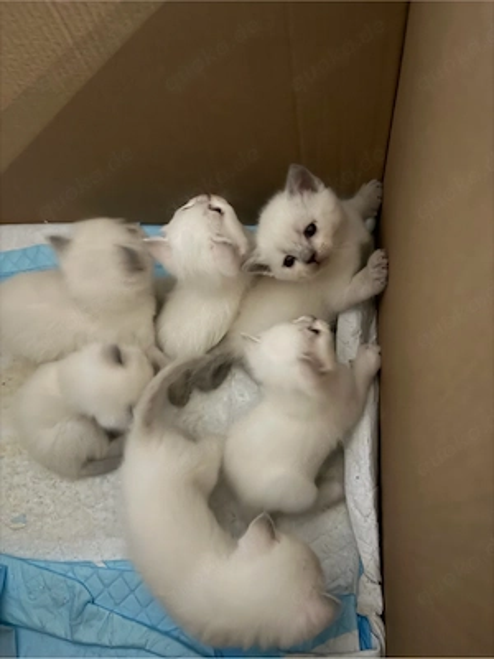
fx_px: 457
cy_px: 330
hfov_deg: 56.8
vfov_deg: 71.6
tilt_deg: -64.9
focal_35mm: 24
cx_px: 247
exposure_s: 1/15
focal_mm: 6.76
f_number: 1.78
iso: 1250
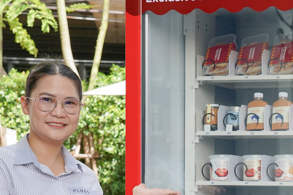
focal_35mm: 113
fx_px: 920
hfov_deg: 17.3
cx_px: 349
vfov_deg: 12.0
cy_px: 200
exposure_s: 1/100
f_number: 5.6
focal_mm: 37
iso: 100
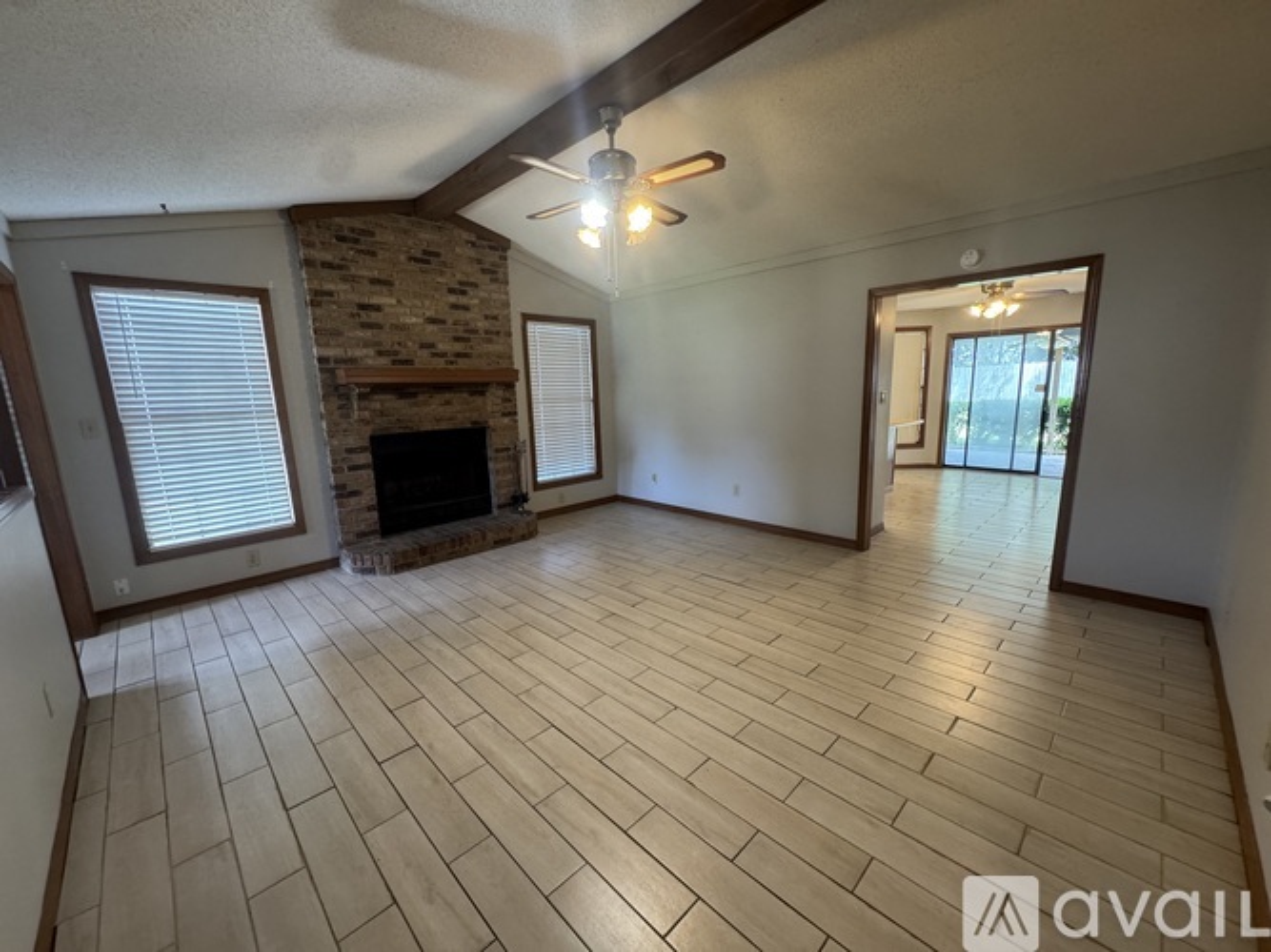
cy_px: 476
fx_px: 514
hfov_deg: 102.1
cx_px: 636
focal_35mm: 14
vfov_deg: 85.7
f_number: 2.2
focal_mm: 2.22
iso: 320
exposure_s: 1/60
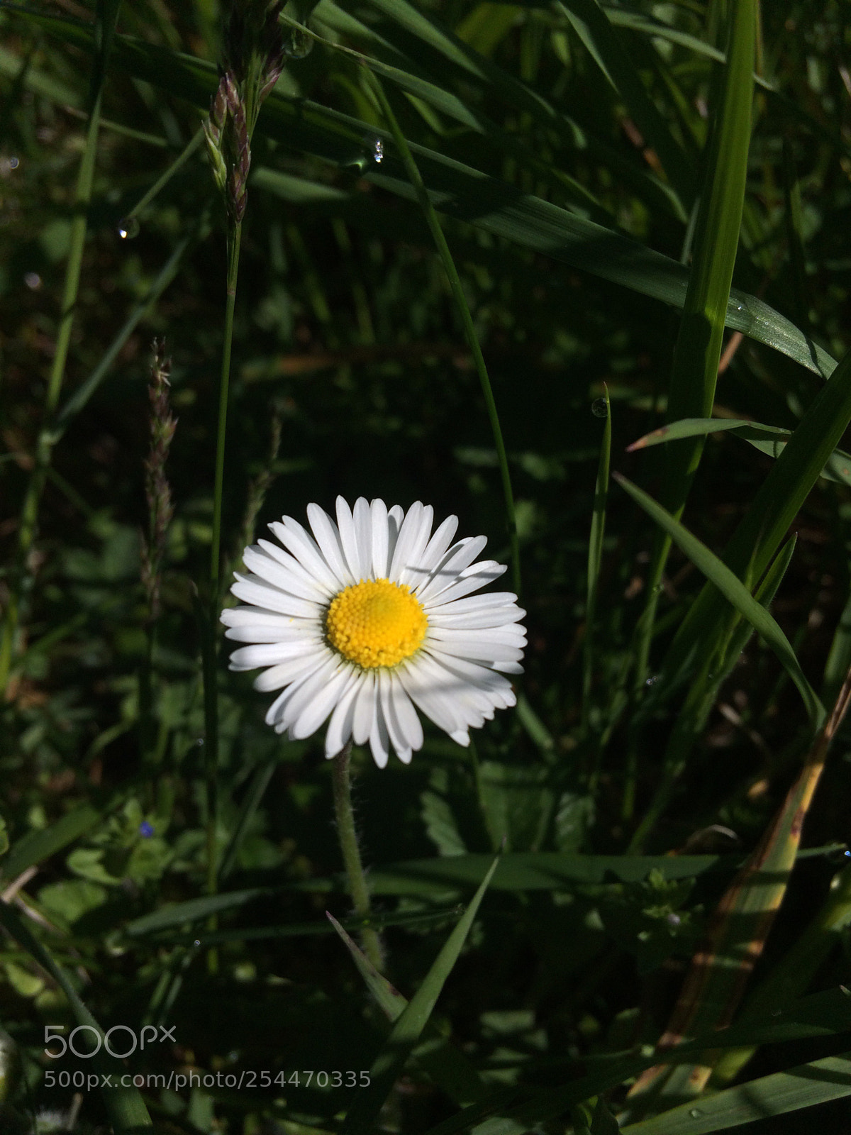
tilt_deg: -49.2
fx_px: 951
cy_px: 568
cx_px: 426
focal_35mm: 29
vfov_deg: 61.7
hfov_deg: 48.2
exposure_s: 1/6849
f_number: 2.2
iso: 32
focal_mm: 4.15
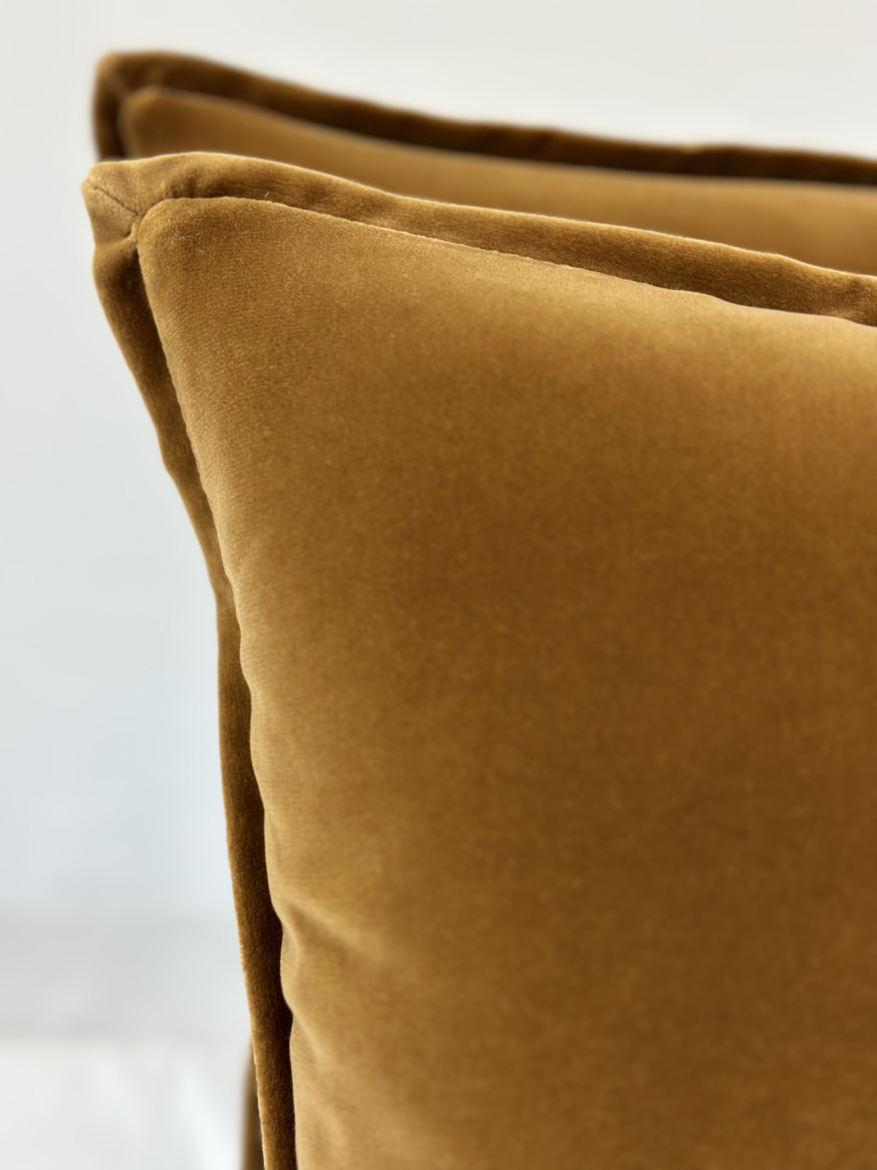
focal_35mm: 48
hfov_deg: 30.3
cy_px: 585
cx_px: 438
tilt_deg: -18.0
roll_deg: +1.8
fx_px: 1621
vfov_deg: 39.7
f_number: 1.78
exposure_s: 1/120
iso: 100
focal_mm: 6.86
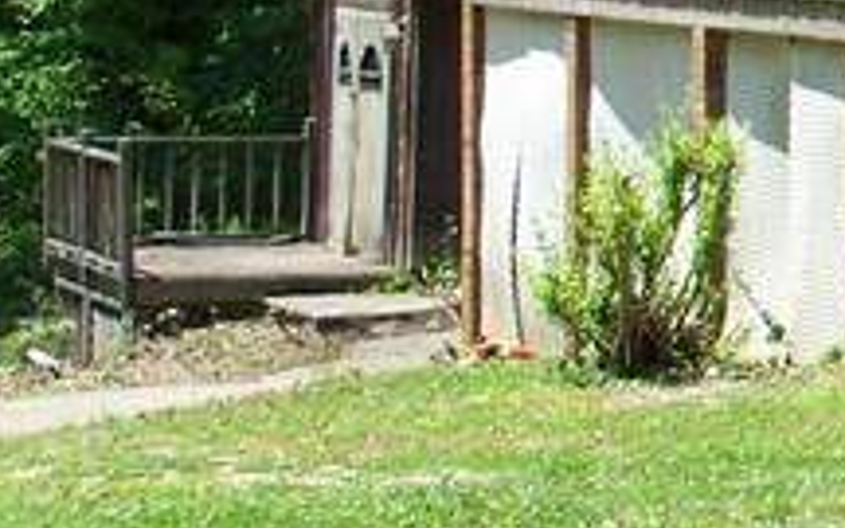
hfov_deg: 10.3
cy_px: -141
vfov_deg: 7.2
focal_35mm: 181
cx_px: 1929
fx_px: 4168
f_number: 2.8
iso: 64
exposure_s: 1/500
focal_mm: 7.54
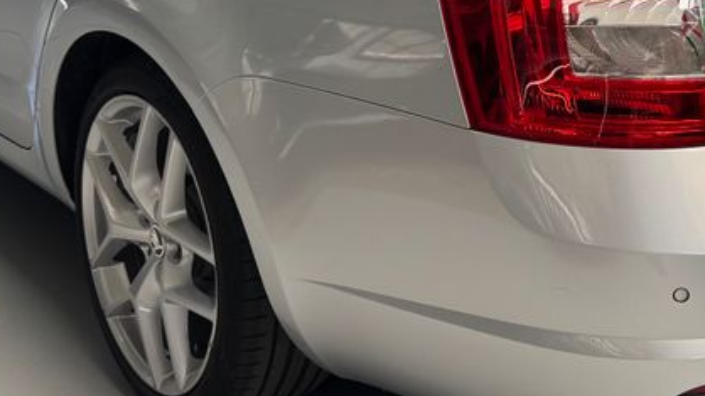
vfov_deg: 18.5
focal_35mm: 64
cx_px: 492
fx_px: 1196
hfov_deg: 32.5
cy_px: 42
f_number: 1.78
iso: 100
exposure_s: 1/121
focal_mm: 6.76
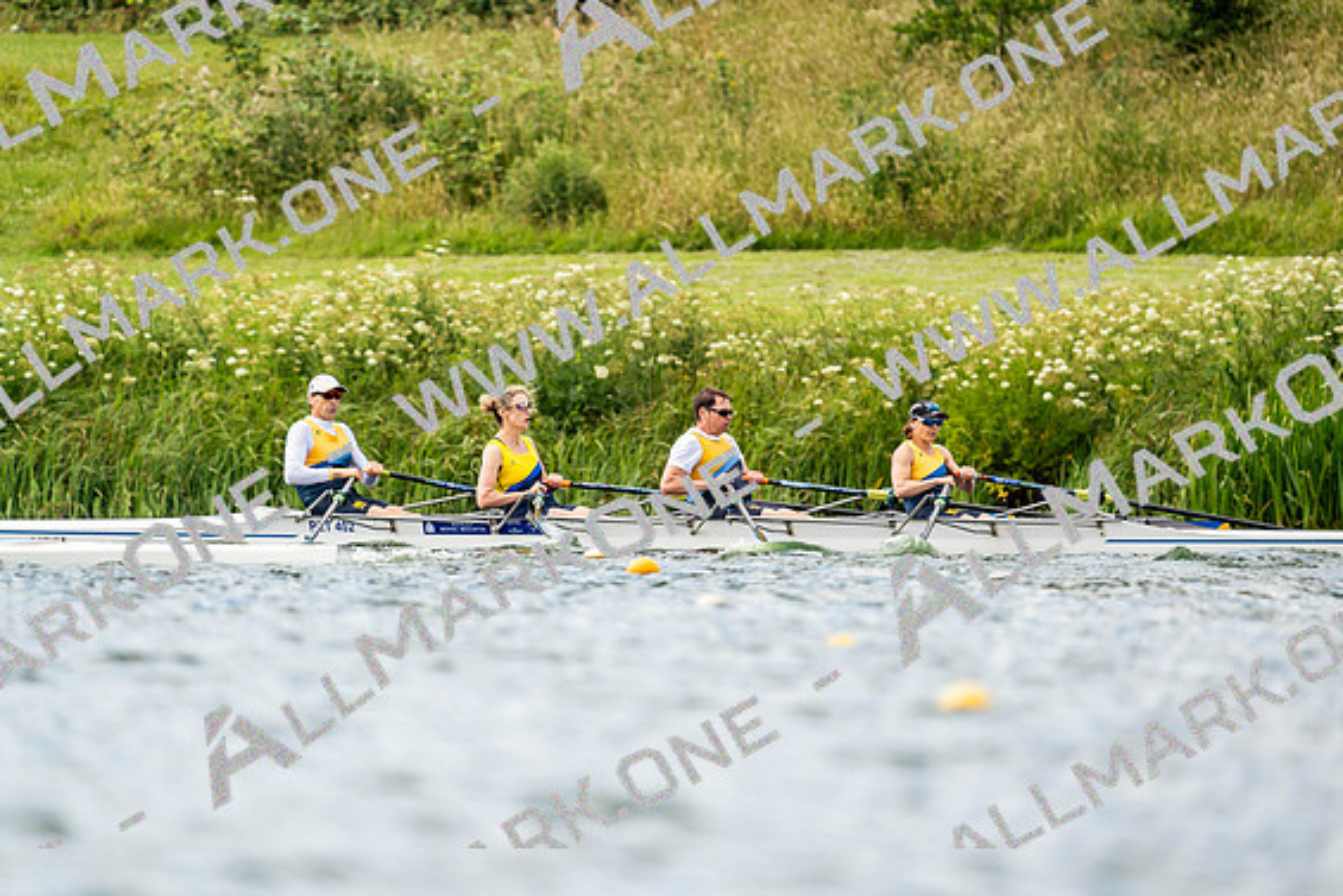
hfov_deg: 3.3
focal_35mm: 616
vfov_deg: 2.2
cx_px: 687
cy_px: 441
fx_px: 22985
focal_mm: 600
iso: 400
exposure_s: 1/2000
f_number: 6.3
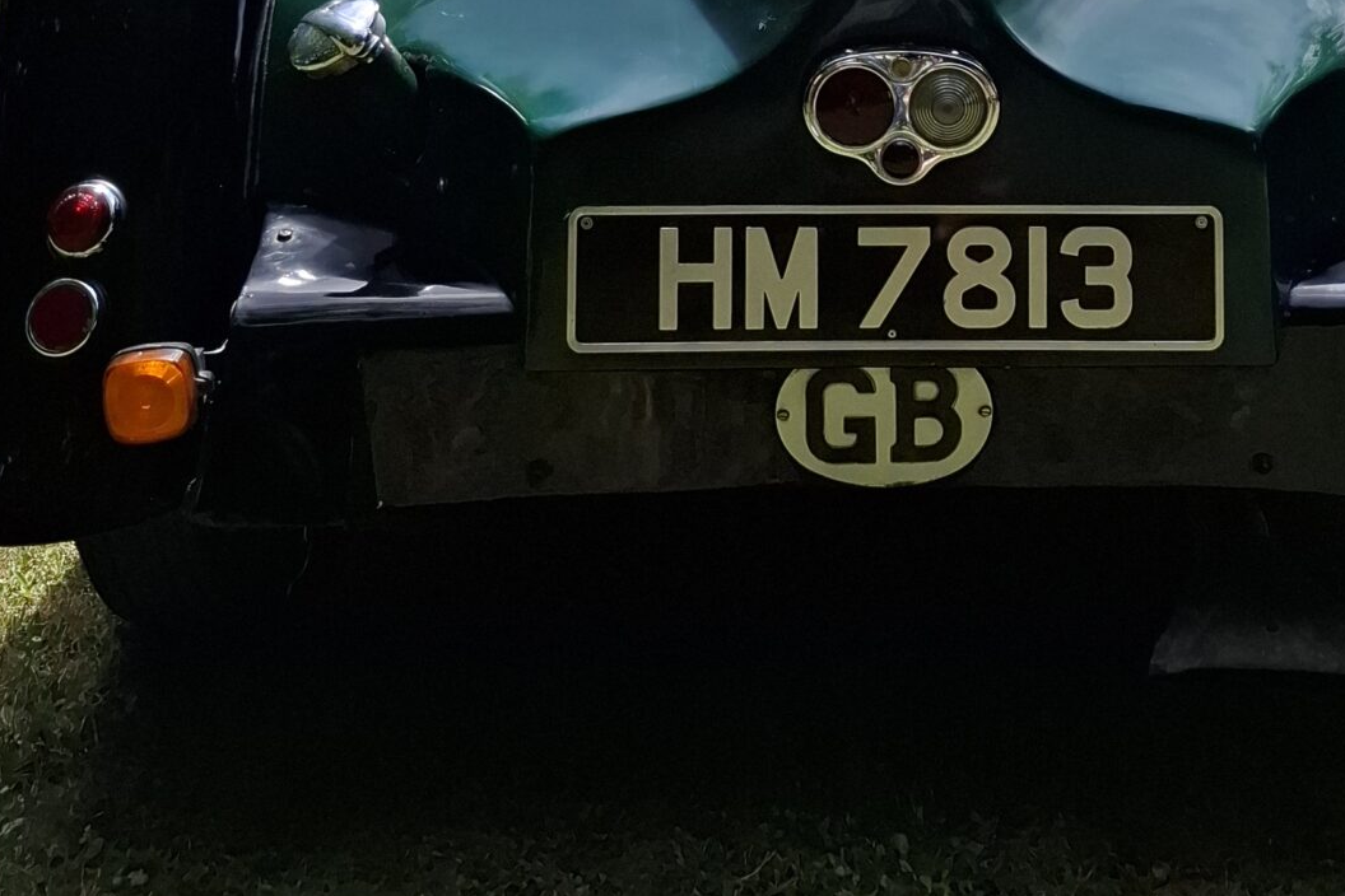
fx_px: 2167
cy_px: -332
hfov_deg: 34.1
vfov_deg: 20.8
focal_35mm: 58
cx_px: 904
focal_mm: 5.54
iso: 50
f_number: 1.8
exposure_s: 1/2242
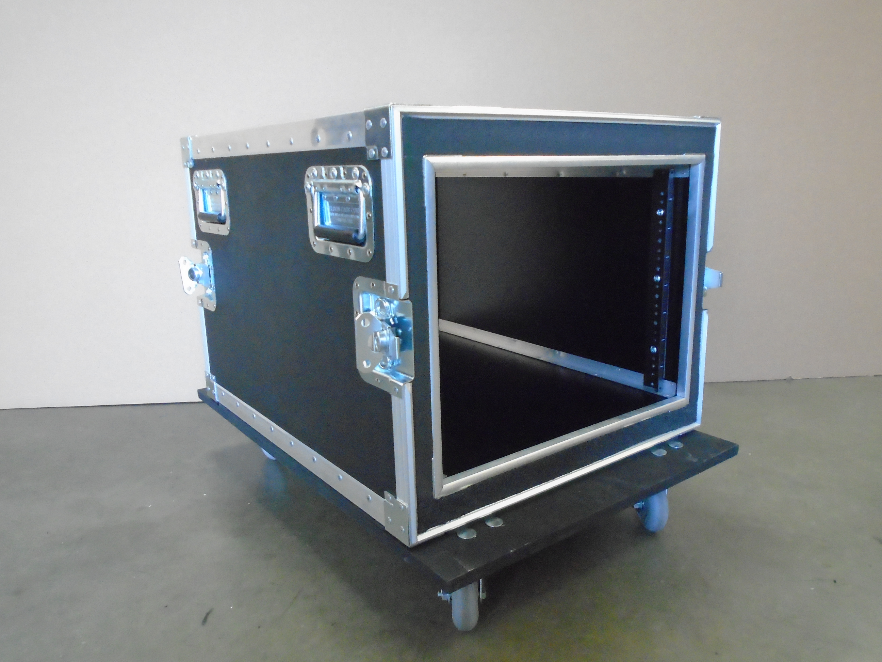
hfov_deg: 67.3
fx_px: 662
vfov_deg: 53.1
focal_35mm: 26
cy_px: 331
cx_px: 441
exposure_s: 1/60
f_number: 3.2
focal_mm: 4.6
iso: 1000
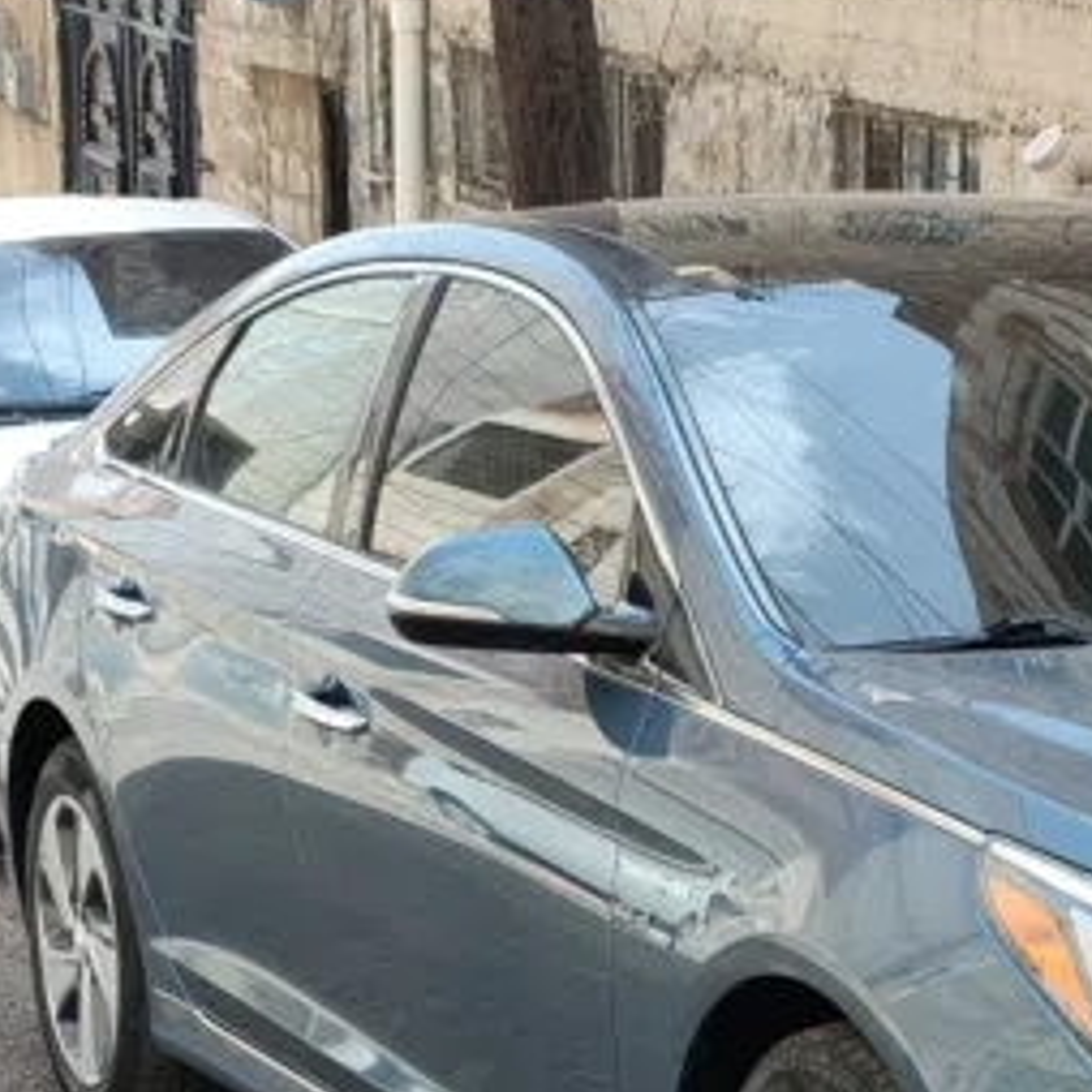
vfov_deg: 21.6
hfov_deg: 21.0
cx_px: 1217
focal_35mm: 78
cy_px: 1002
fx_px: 2784
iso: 50
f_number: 1.6
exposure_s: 1/476
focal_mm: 5.84
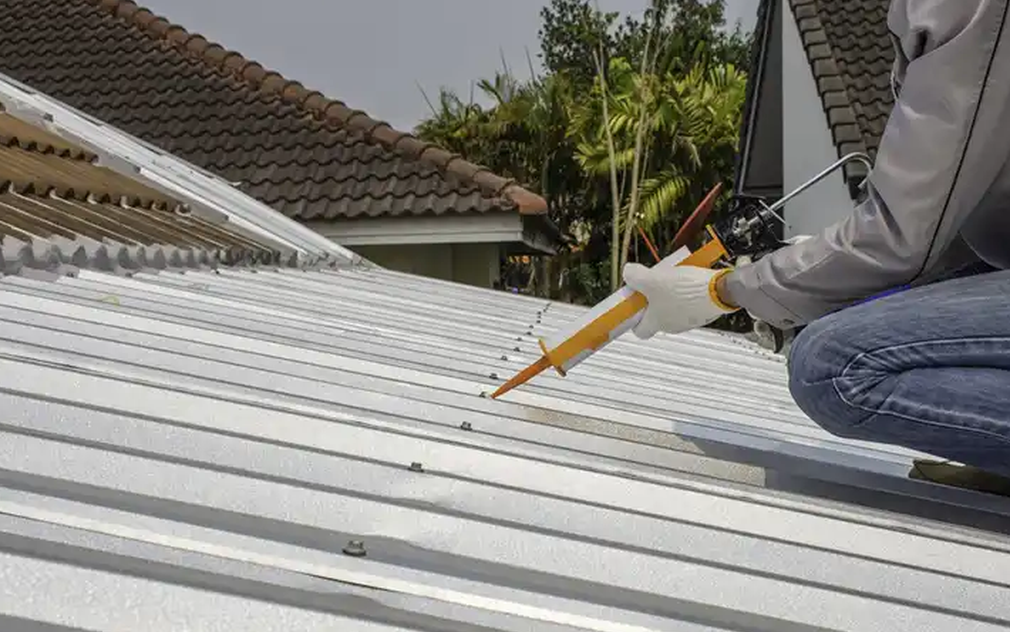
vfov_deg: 20.9
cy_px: 381
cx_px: 492
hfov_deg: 33.0
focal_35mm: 62
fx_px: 1707
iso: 100
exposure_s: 1/400
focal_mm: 32
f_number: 11
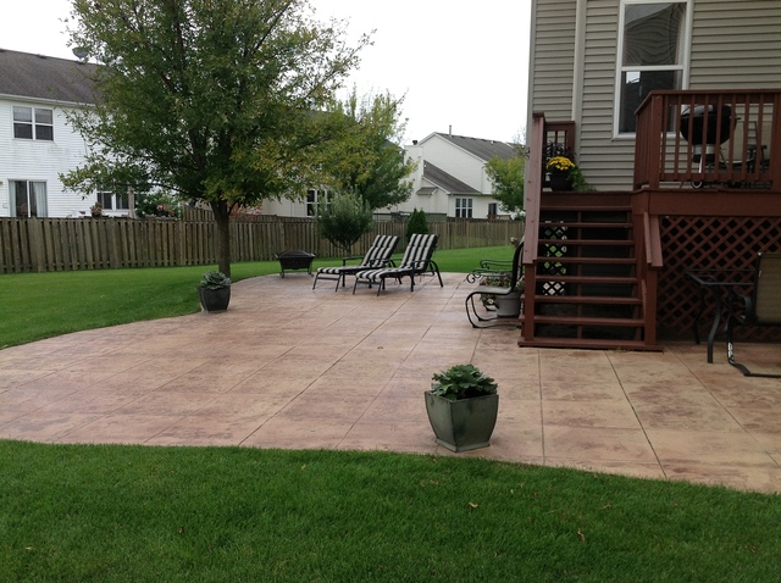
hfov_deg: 52.7
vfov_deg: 40.6
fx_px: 788
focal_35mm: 35
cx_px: 390
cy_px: 292
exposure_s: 1/472
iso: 80
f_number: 2.4
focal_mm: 4.28
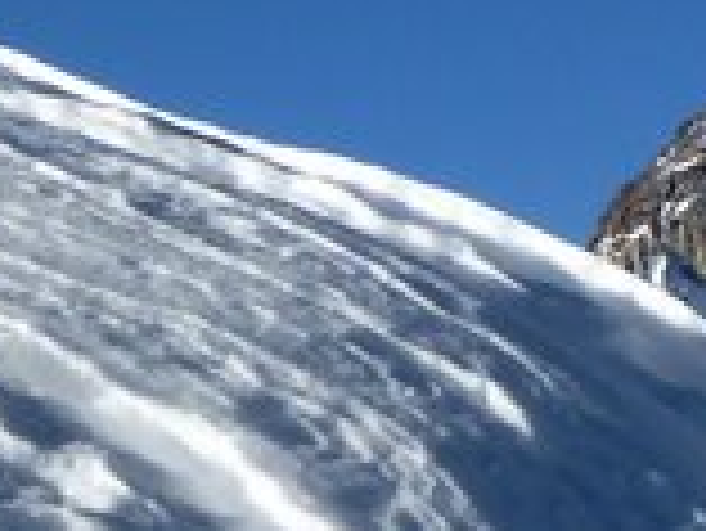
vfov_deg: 5.6
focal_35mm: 265
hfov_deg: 7.3
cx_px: 1088
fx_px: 5409
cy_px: 288
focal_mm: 8.5
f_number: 5.6
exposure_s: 1/500
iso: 80
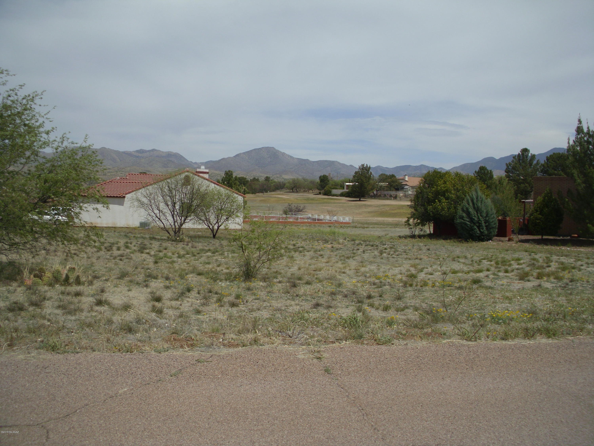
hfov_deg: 49.0
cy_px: 223
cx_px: 297
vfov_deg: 37.7
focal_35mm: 38
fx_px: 652
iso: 50
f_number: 7.3
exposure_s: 1/346
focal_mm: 6.3
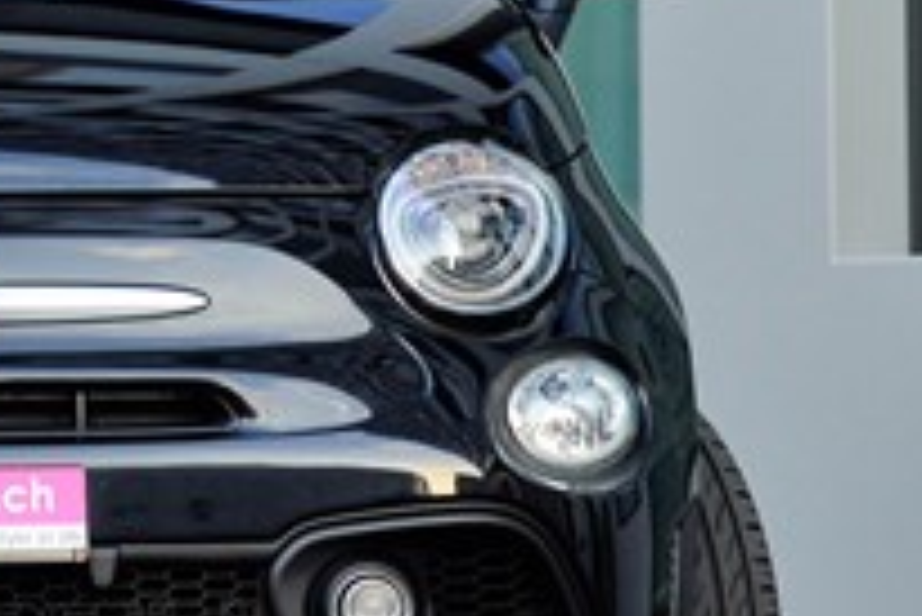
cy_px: 13
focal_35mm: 560
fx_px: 14352
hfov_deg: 3.7
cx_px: -360
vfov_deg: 2.5
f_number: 5
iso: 400
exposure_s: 1/100
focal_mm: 120
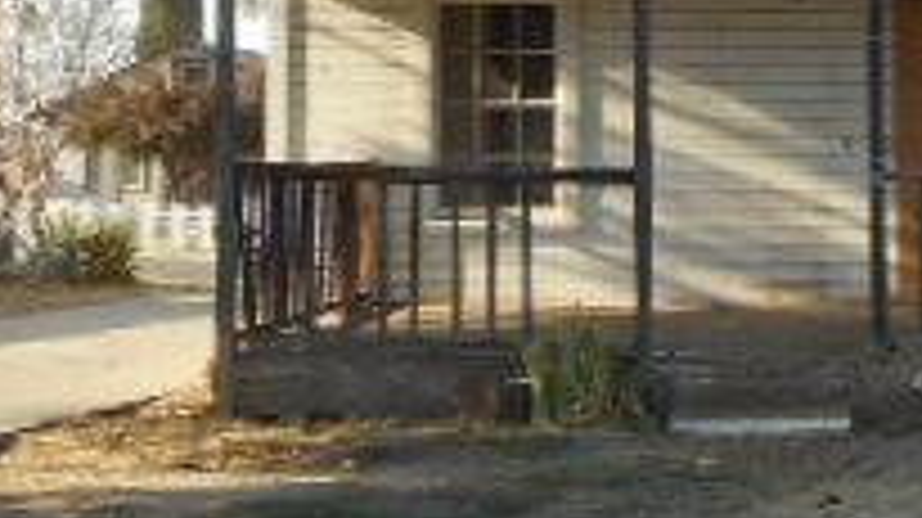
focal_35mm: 85
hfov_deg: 23.6
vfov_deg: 14.1
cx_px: 998
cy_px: 59
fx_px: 2077
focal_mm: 4.5
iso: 80
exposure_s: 1/200
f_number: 3.7
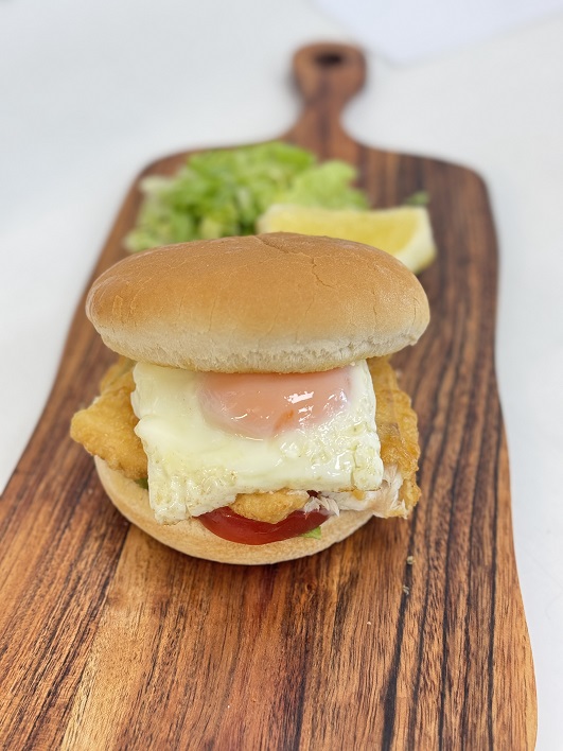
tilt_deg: -44.5
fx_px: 1041
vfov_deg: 39.7
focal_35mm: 48
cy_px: 376
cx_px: 282
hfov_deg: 30.3
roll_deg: +3.5
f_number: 1.78
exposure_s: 1/50
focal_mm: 6.76
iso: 125
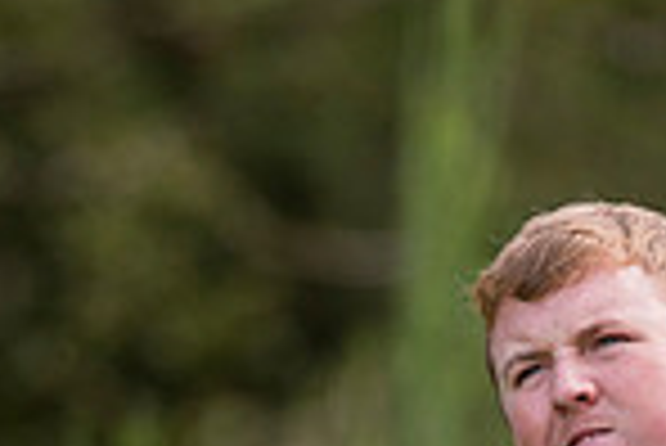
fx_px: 21777
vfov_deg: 1.2
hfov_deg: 1.8
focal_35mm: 1176
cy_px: 849
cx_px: 495
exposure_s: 1/1250
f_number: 4
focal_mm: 300
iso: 640
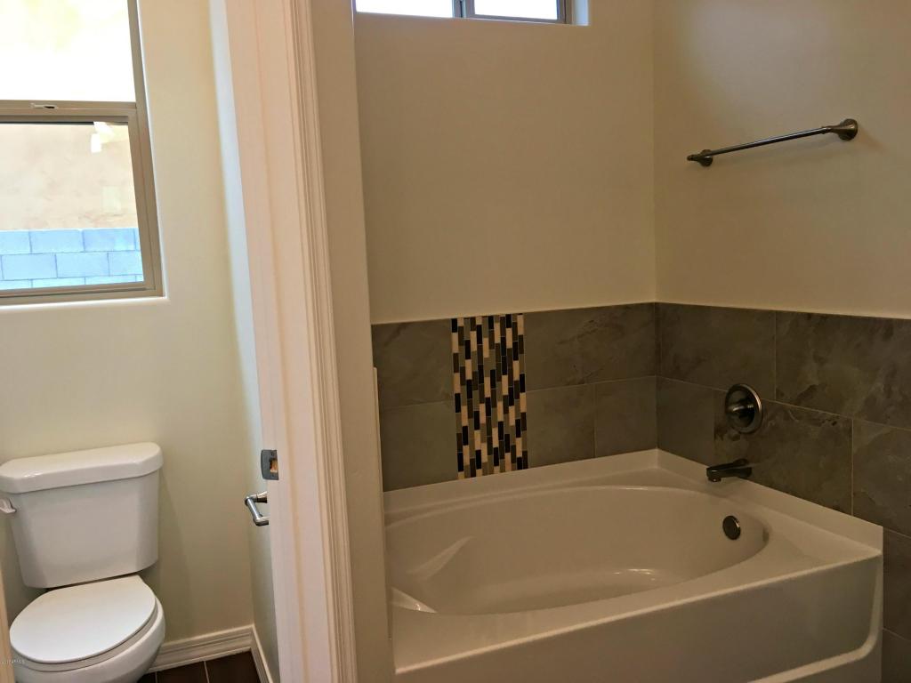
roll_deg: +2.9
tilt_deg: -6.0
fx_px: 763
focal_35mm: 29
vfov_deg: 48.2
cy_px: 342
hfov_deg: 61.7
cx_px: 456
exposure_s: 1/30
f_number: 2.2
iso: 50
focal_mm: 4.15
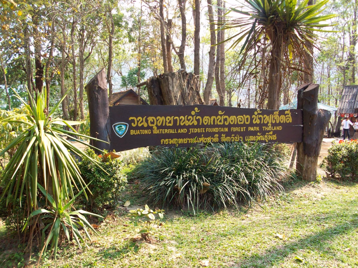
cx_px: 179
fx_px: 352
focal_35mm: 34
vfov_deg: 41.8
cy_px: 134
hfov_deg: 54.0
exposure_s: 1/239
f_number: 2.8
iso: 80
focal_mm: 5.7
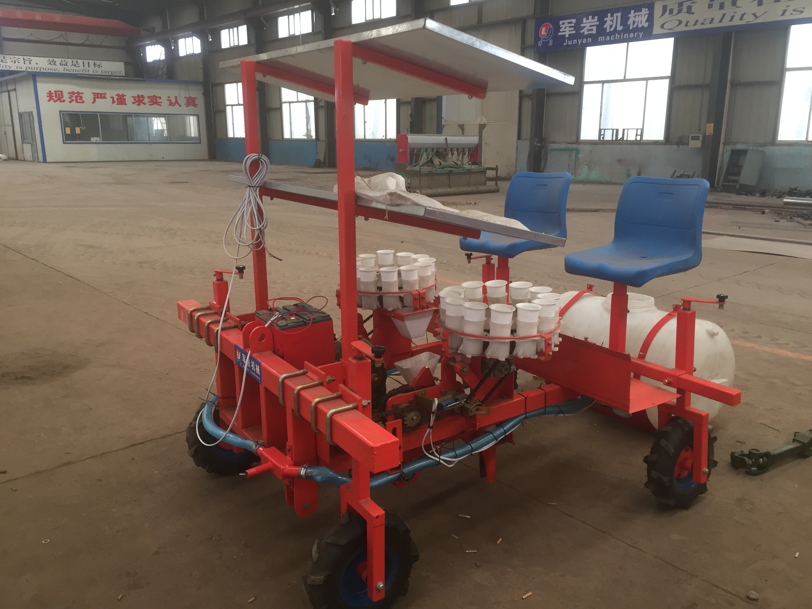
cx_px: 406
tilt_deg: -12.1
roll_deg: +0.3
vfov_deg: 48.2
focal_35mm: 29
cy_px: 304
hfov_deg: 61.7
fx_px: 680
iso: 80
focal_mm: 4.15
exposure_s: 1/33
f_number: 2.2
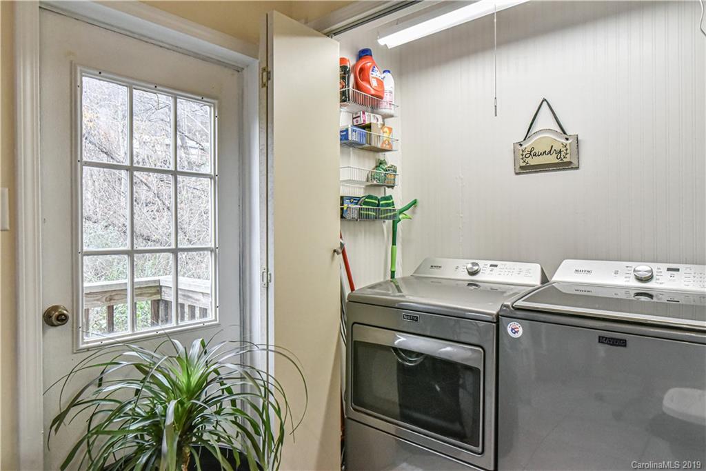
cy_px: 236
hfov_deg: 78.6
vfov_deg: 57.2
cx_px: 353
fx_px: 431
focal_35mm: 22
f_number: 11
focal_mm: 22
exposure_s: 1/500
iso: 4000
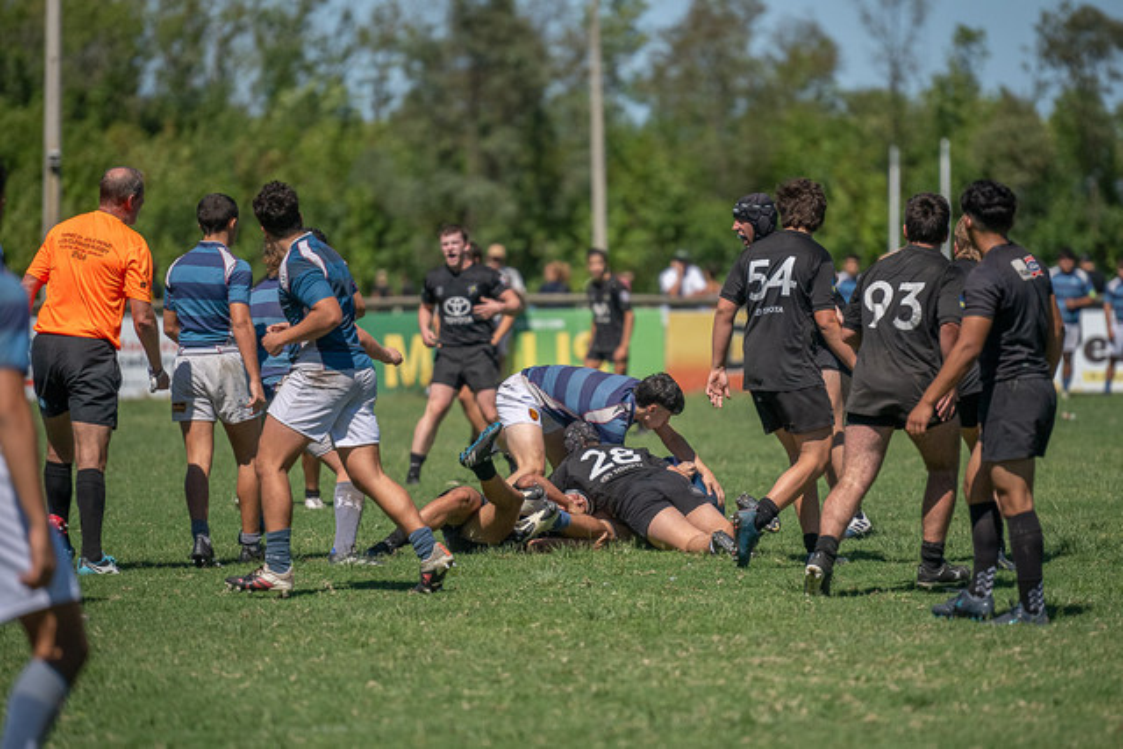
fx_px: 6789
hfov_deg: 9.5
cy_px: 407
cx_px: 611
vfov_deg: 6.3
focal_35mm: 218
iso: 800
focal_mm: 200
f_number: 2.8
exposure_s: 1/16000
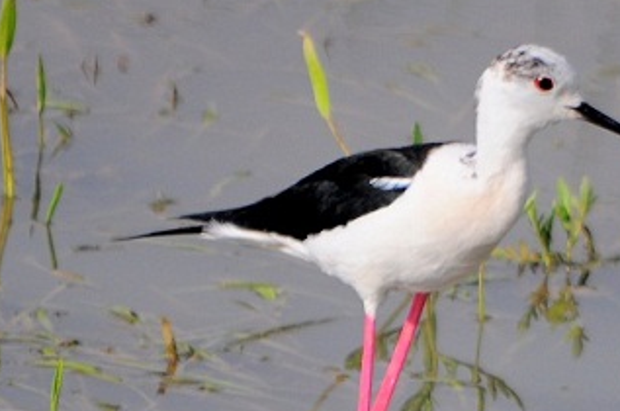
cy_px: 378
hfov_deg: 1.5
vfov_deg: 1.0
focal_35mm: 1420
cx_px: 434
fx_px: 24406
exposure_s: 1/1000
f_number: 5.6
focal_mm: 300
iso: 200
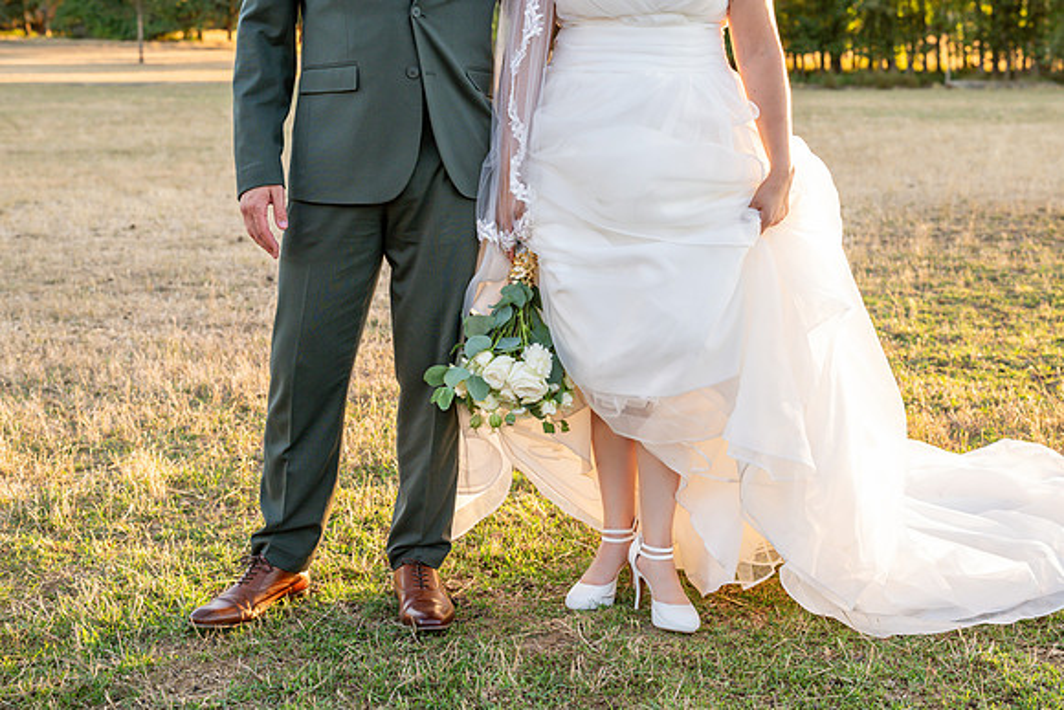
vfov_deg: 26.0
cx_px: 532
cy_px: 355
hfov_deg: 38.2
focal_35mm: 52
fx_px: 1537
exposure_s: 1/400
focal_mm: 52
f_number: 5
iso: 1250
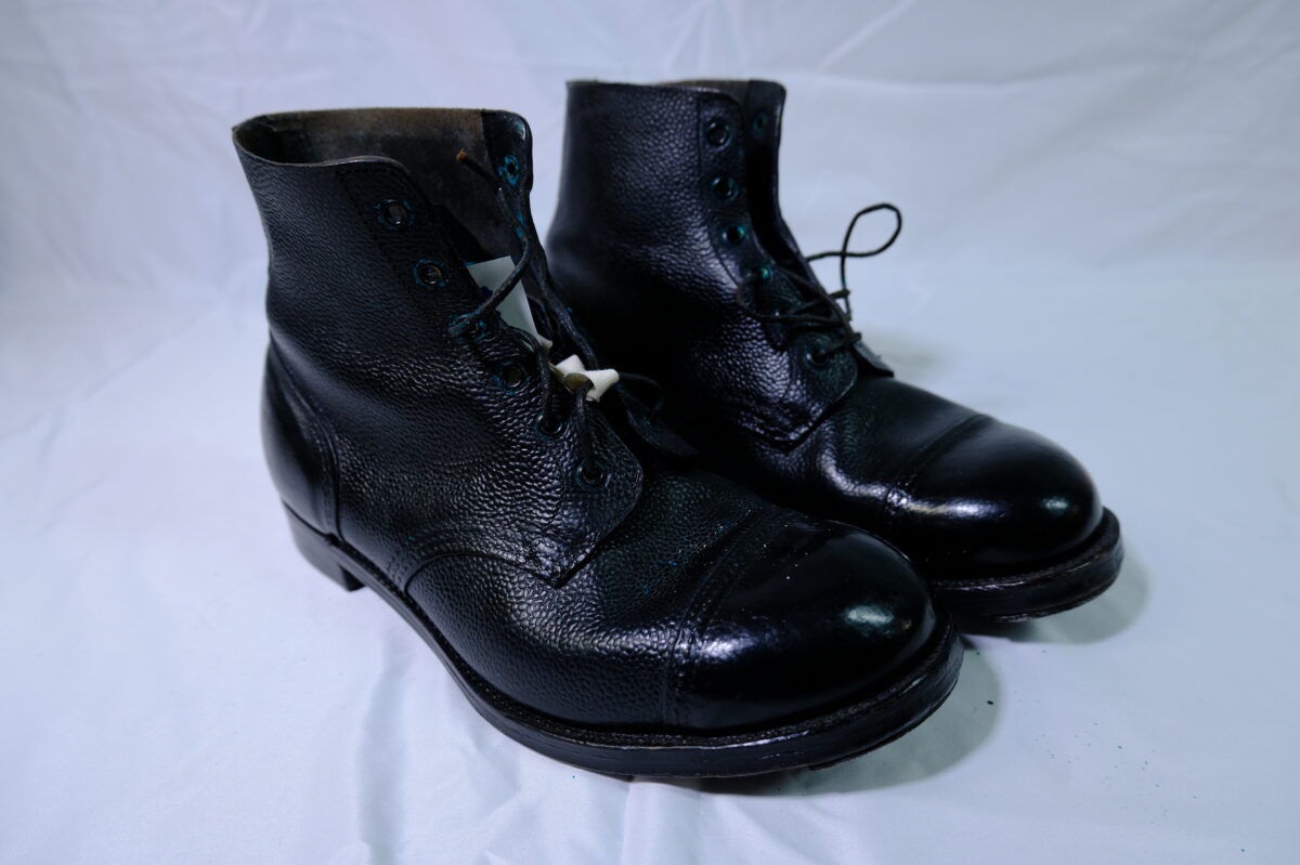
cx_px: 650
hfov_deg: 73.8
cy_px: 432
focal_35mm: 24
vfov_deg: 53.1
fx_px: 866
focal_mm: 16
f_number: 2.8
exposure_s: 1/125
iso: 400
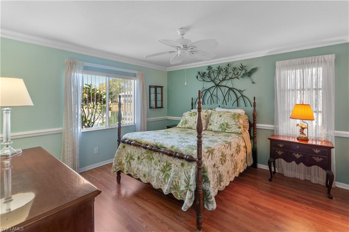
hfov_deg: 100.5
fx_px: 145
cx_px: 174
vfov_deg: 77.1
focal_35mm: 15
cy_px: 116
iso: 200
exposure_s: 1/1.67
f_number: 8
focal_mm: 10
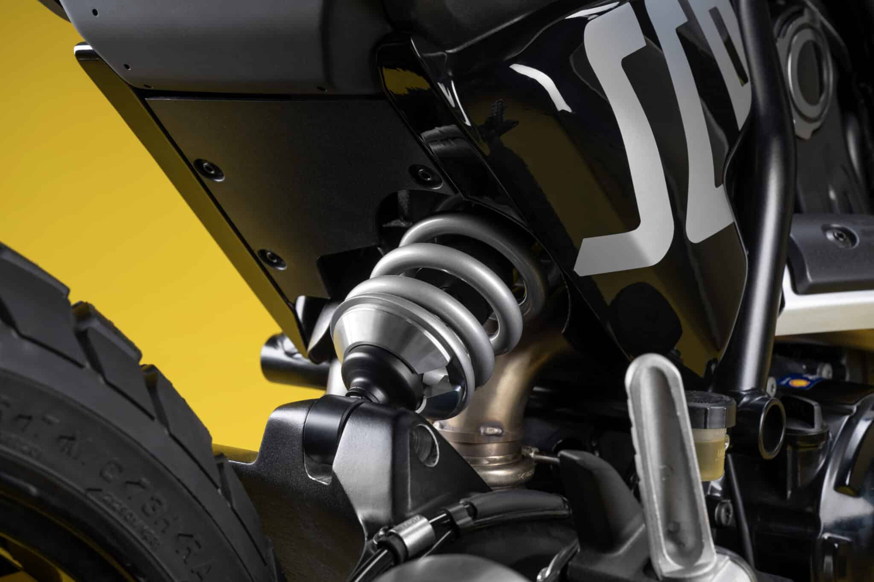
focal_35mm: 70
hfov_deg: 28.8
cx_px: 437
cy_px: 291
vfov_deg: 19.5
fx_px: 1699
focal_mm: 70
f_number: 11
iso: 100
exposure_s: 1/160
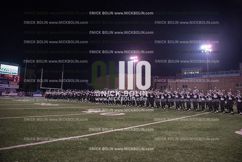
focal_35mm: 24
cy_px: 81
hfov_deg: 73.7
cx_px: 121
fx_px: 161
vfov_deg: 53.2
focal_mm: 24
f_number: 3.2
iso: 3200
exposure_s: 1/500
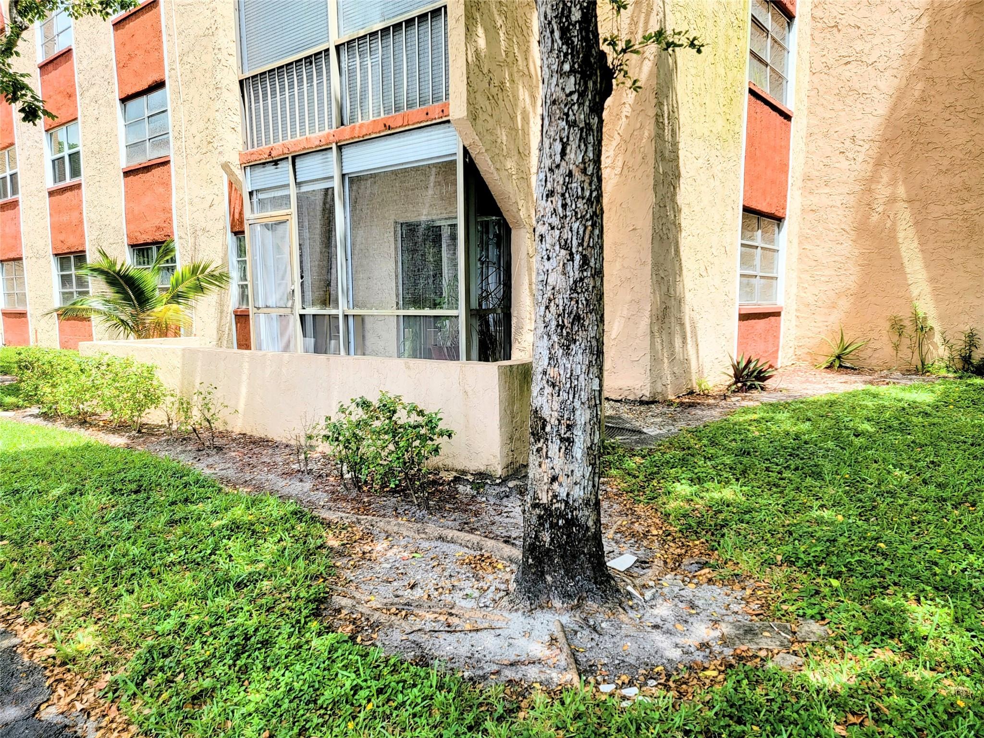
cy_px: 369
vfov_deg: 56.8
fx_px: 682
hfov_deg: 71.6
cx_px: 492
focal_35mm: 24
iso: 16
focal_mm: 6.7
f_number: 1.8
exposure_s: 1/330
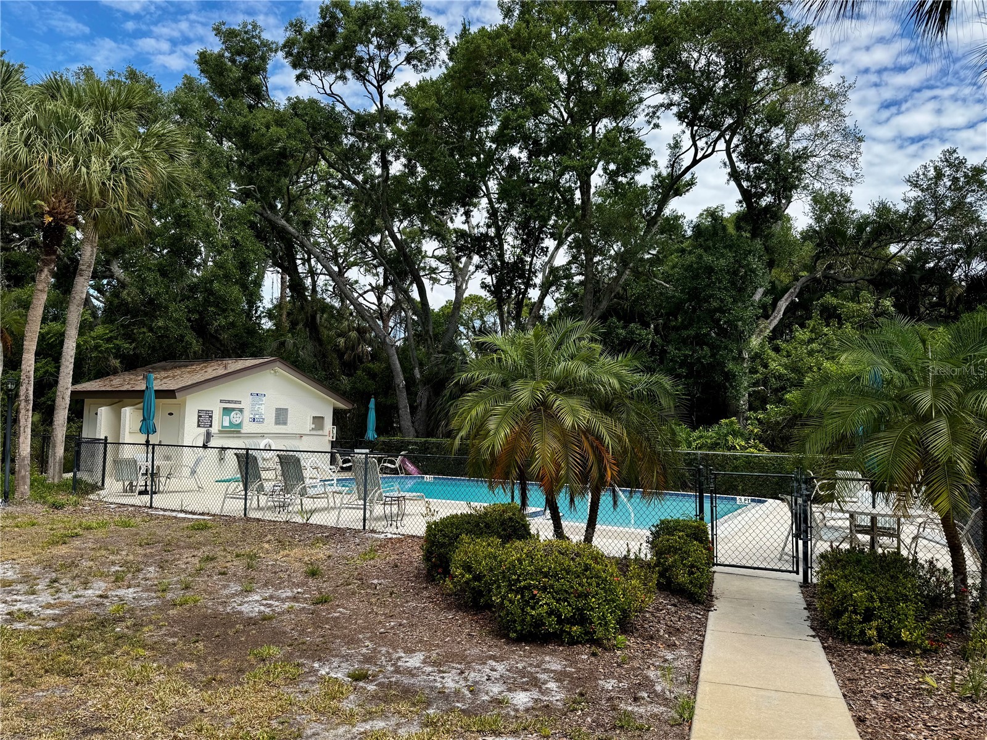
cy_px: 370
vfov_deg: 56.8
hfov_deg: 71.6
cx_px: 494
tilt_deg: +4.4
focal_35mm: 24
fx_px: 684
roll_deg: -2.1
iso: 80
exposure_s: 1/2105
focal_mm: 6.76
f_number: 1.78
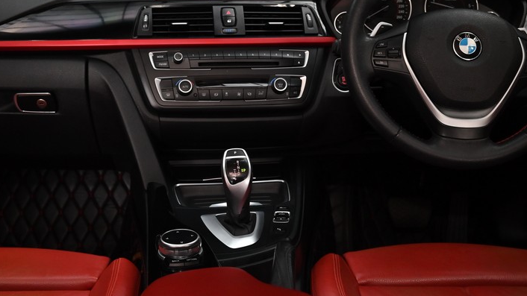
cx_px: 234
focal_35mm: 50
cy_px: 110
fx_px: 696
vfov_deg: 24.0
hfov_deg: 41.4
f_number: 5.6
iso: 1100
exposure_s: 1/30
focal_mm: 30.5
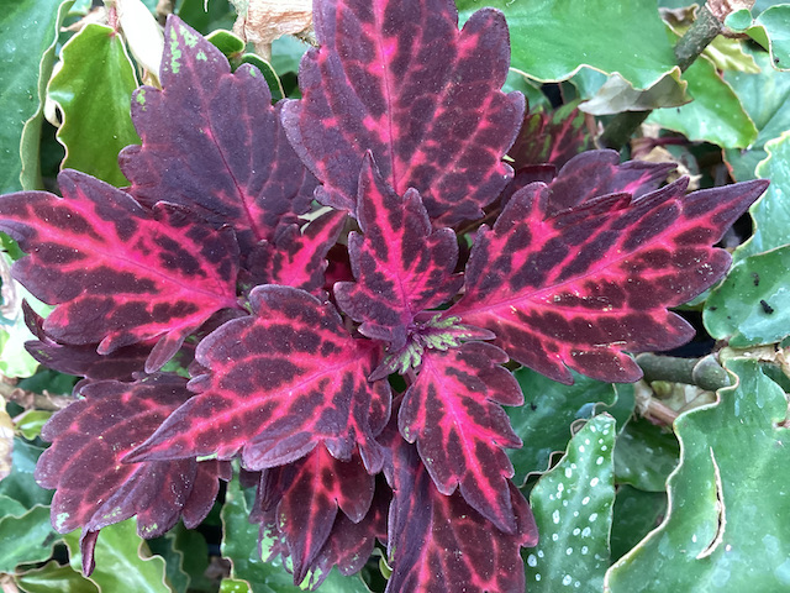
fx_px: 707
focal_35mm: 31
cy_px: 296
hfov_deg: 58.4
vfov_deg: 45.4
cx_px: 395
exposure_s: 1/60
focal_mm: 3.3
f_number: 2.4
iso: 200
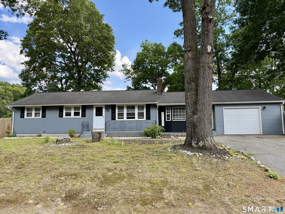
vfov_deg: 56.8
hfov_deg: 71.6
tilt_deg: +5.7
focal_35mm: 24
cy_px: 107
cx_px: 142
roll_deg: -0.2
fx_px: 198
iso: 100
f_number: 1.78
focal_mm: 6.76
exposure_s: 1/1122
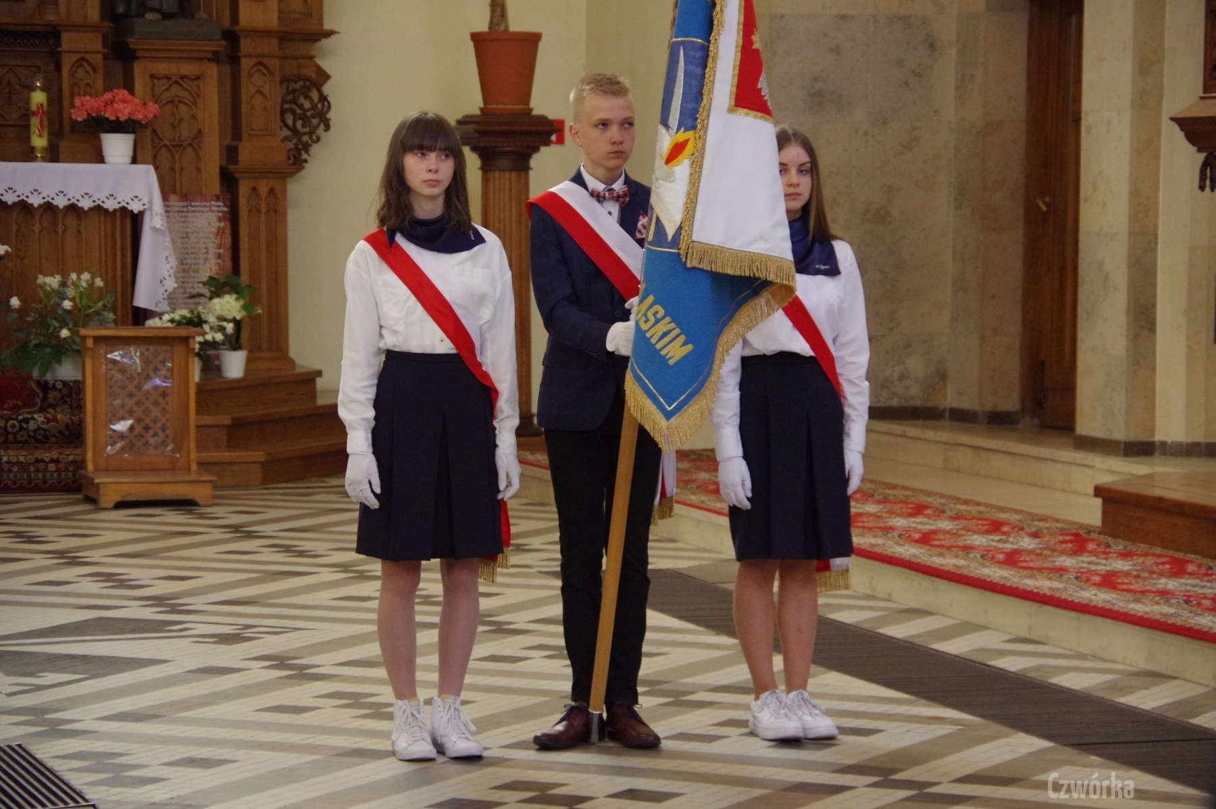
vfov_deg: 11.7
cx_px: 608
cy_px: 404
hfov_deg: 17.5
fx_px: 3949
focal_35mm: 117
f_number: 5.6
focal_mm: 78
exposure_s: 1/50
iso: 3200
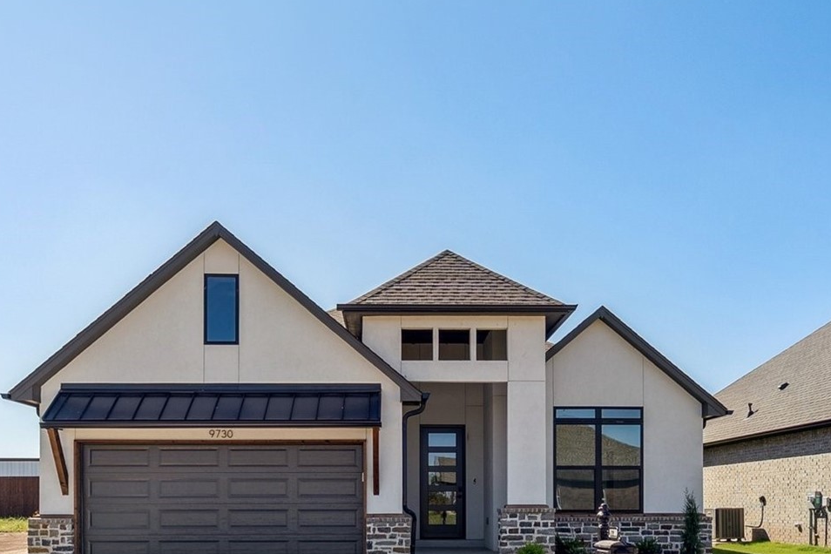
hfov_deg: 58.7
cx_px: 403
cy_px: 458
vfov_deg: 39.2
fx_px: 739
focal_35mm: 32
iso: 200
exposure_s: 1/800
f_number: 6.3
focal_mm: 10
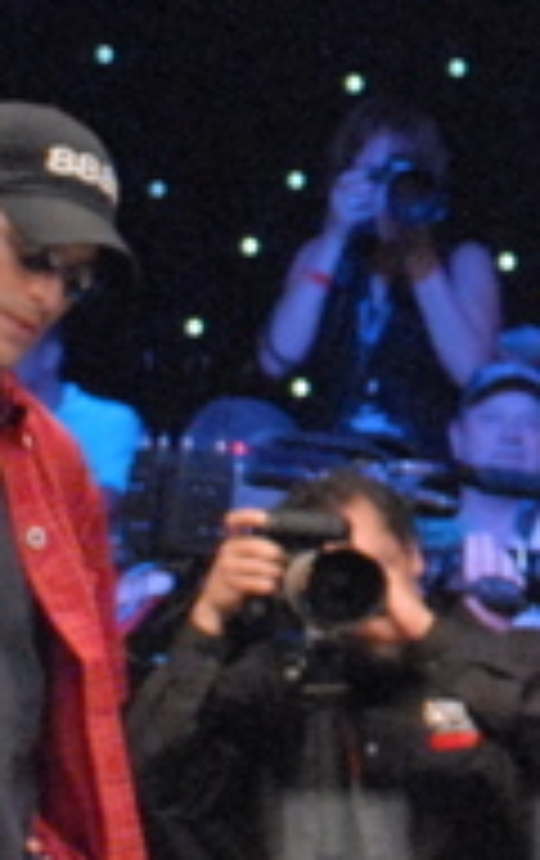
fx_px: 5489
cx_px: 1109
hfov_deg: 5.5
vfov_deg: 8.9
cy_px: 108
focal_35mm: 234
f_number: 2.8
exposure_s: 1/40
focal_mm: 28
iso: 1600
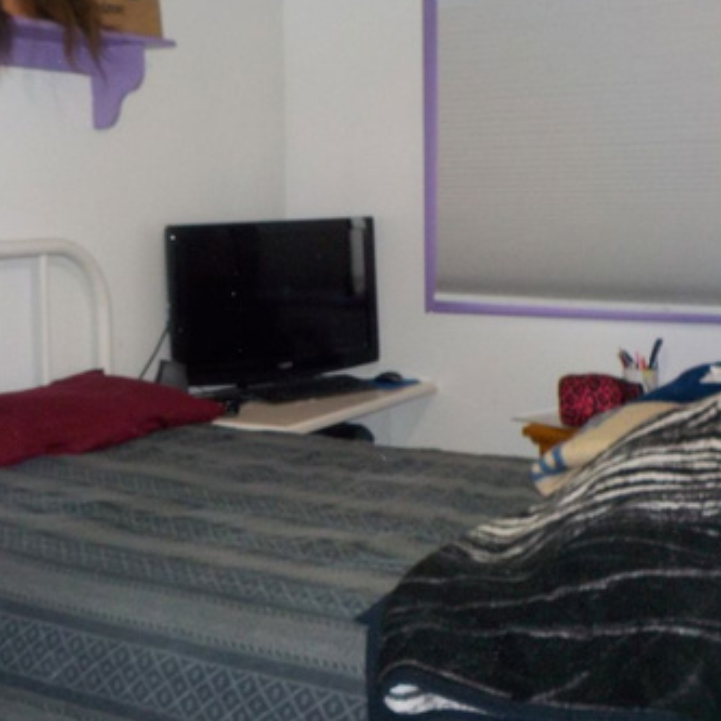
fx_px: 1202
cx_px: 249
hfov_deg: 33.1
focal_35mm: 51
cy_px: 258
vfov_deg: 33.2
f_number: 3.3
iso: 200
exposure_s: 1/30
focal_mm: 4.1
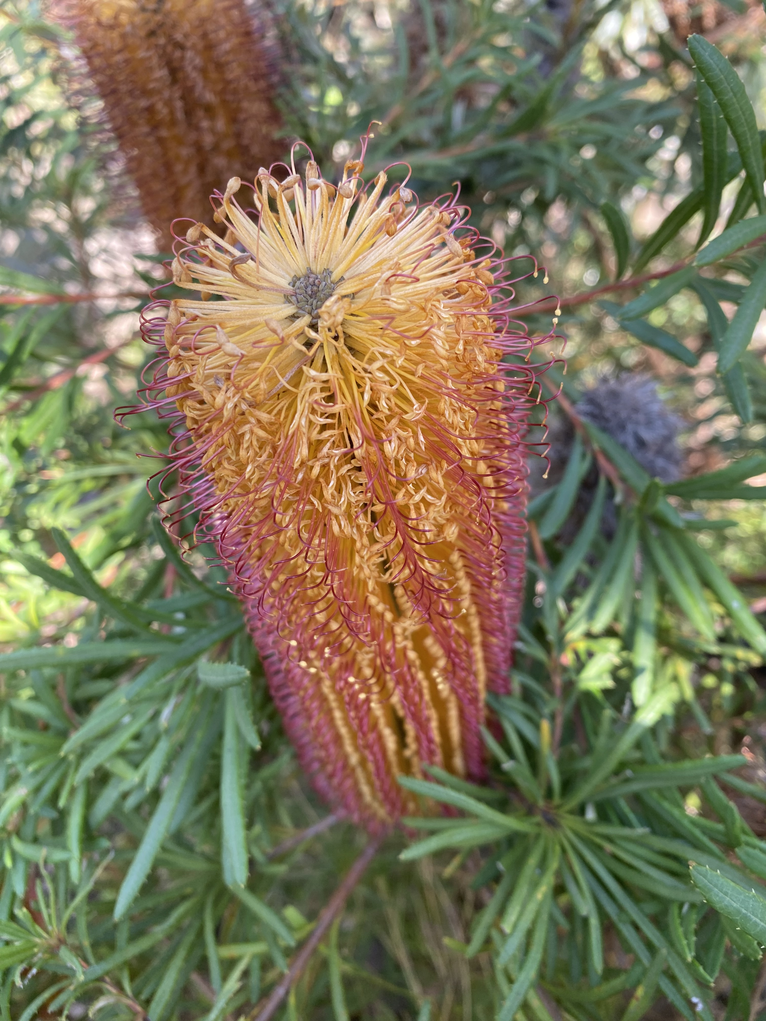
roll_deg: +2.4
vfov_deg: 69.4
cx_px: 383
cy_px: 510
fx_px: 738
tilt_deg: -37.0
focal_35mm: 25
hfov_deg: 54.9
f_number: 1.8
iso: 50
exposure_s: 1/122
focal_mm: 4.25
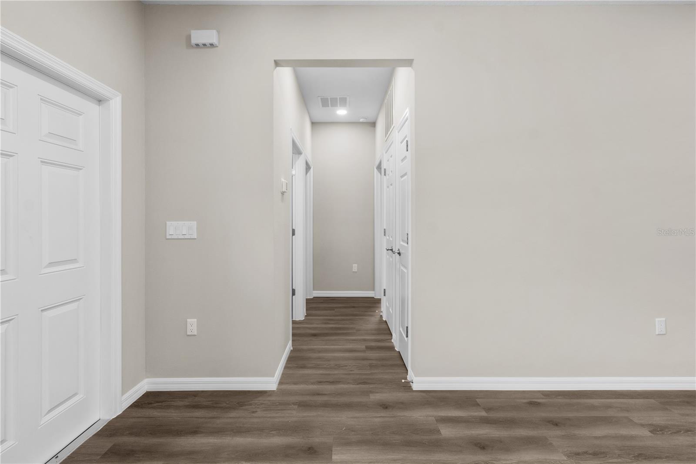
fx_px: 290
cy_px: 232
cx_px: 348
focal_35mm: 15
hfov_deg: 100.4
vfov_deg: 77.3
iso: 100
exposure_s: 1/4
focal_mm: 10
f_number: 7.1
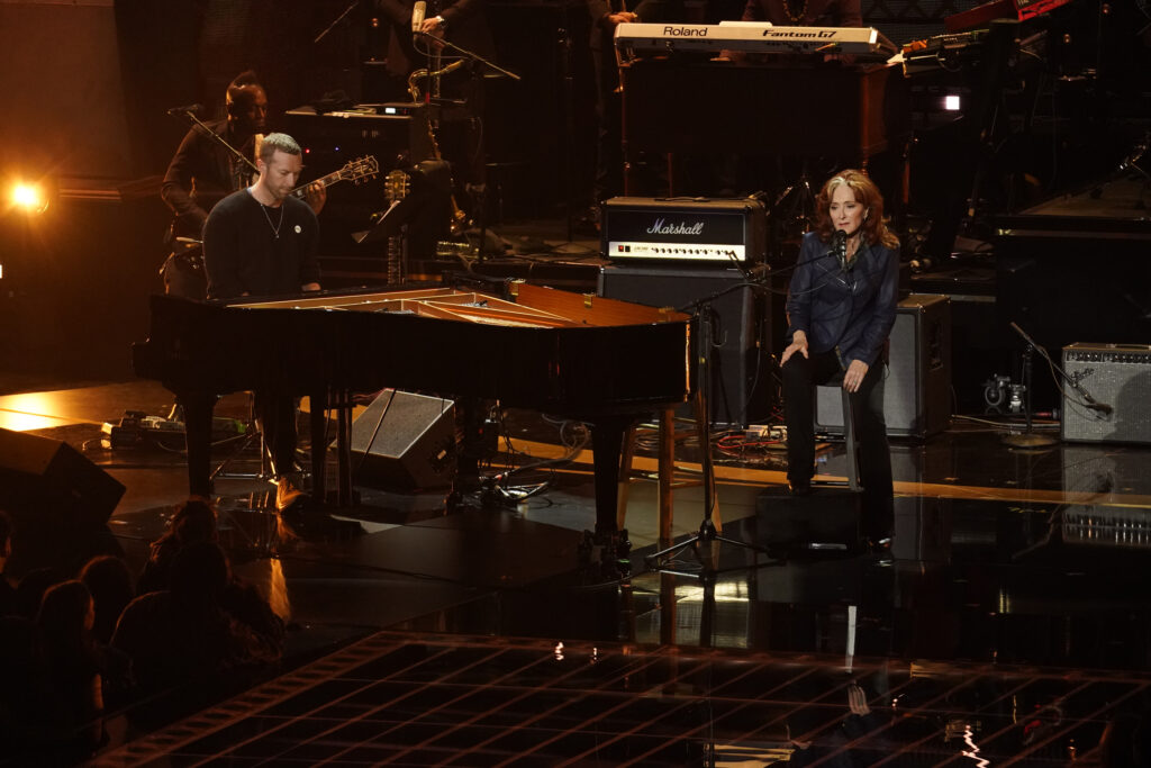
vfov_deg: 4.6
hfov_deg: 6.9
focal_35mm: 300
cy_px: 384
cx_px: 576
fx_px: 9592
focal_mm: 300
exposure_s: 1/250
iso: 6400
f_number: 5.6
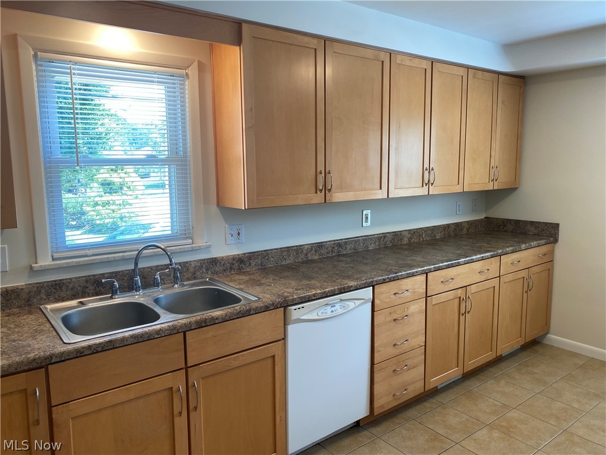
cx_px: 303
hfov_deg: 67.3
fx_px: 455
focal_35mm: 26
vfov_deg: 53.1
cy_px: 228
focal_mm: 4.25
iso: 100
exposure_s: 1/120
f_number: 1.8
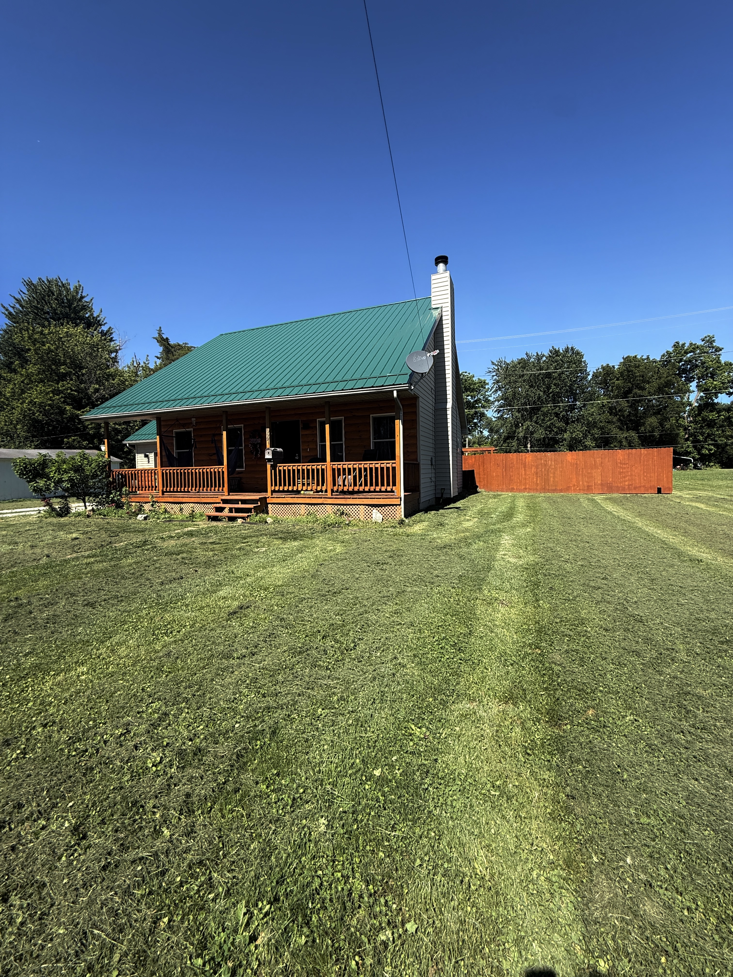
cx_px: 366
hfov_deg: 85.7
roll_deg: +0.2
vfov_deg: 102.1
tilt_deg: -2.8
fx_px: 395
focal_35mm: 14
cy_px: 488
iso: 50
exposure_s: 1/1068
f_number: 2.2
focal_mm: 2.22
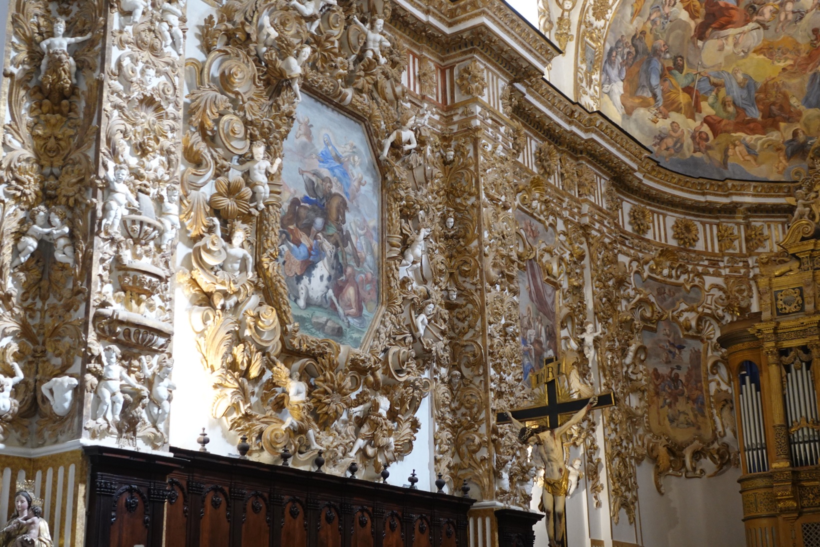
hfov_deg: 37.5
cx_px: 410
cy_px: 274
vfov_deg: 25.5
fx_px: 1207
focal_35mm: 53
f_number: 2.8
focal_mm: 19.48
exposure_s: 1/60
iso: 800
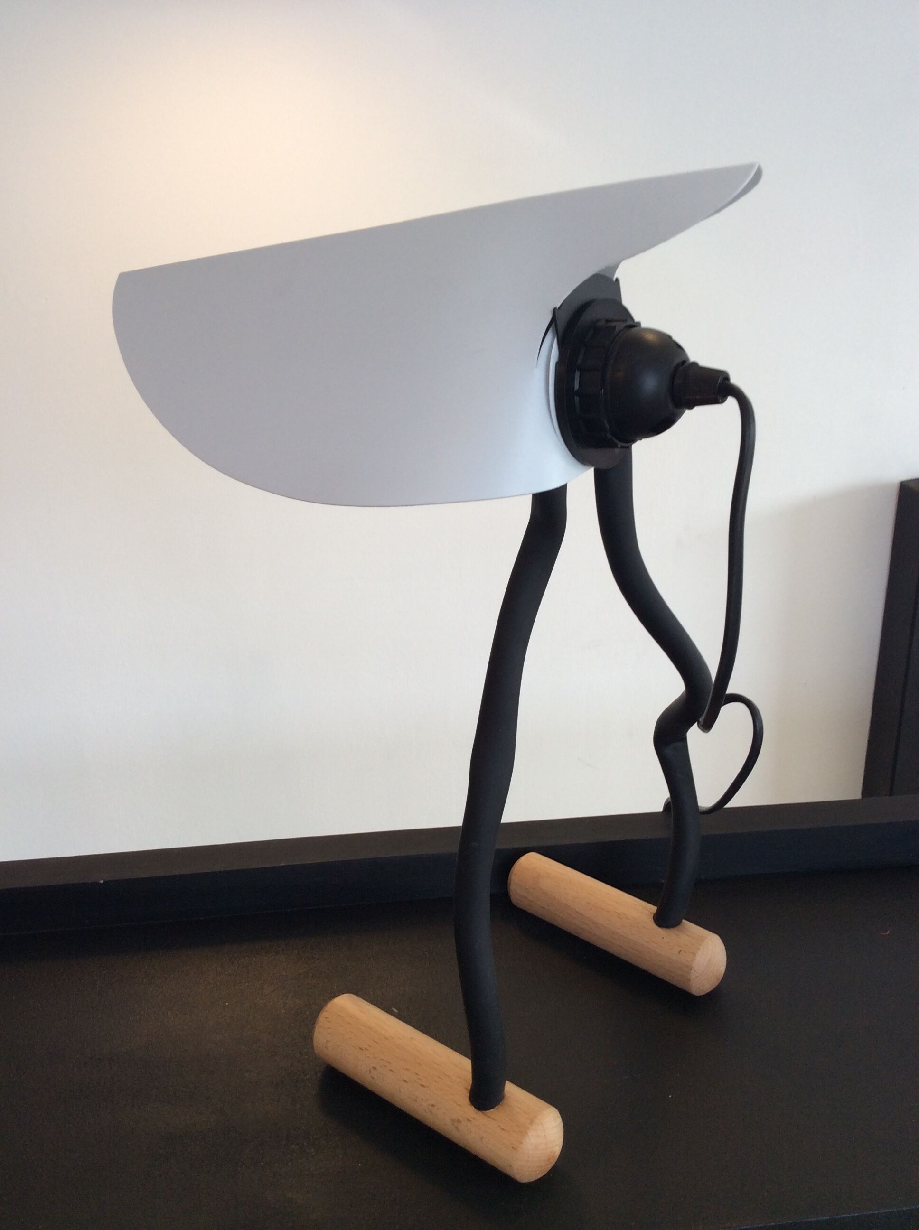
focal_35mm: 32
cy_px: 615
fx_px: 1136
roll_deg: +1.2
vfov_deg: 56.9
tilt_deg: -17.5
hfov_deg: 44.1
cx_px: 460
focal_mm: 3.3
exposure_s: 1/33
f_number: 2.4
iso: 32
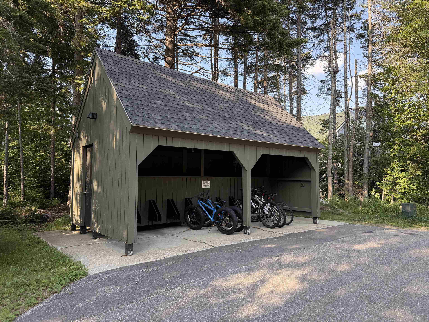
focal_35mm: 24
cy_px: 161
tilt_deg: +3.0
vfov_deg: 56.8
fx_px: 297
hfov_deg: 71.6
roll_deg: +0.0
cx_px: 214
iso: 100
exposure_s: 1/497
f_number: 1.78
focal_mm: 6.76
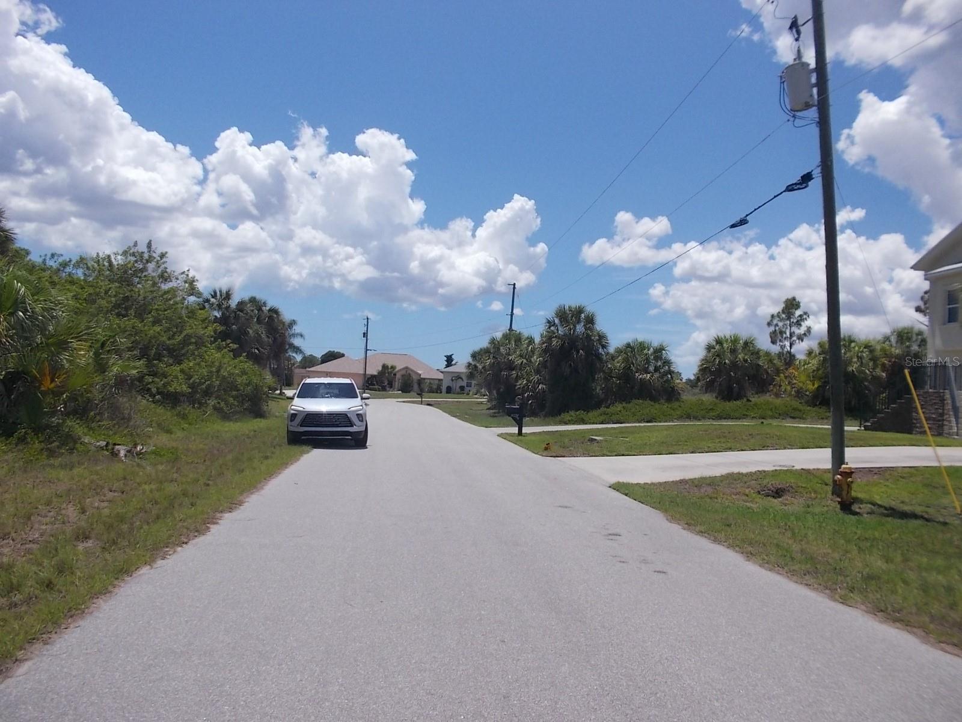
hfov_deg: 61.7
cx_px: 481
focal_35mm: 29
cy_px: 361
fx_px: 806
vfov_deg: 48.2
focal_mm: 4.1
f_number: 3.3
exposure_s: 1/1499
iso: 80
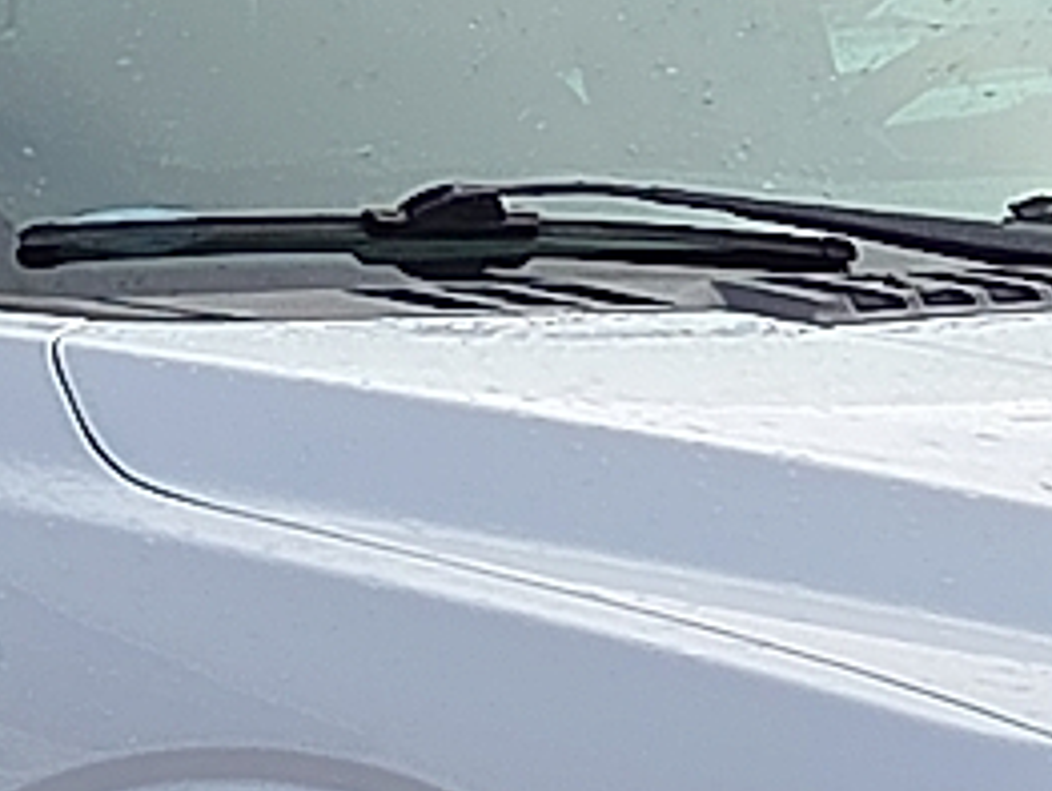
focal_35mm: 244
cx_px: 381
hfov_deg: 8.1
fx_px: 7422
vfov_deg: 6.1
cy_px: 867
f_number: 1.8
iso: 77
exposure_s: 1/5000
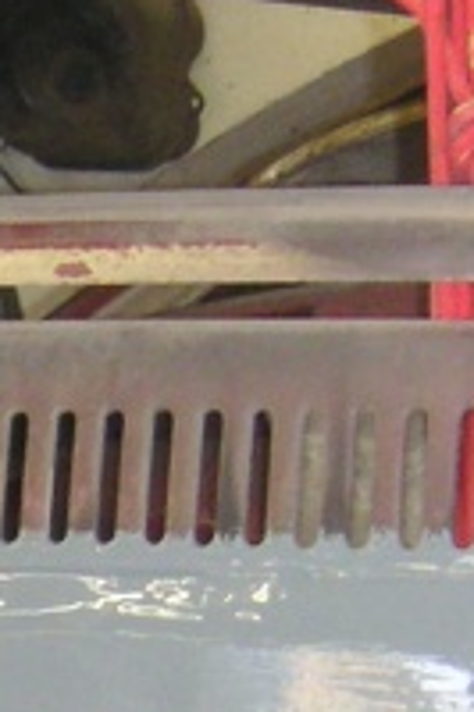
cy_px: 794
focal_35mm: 165
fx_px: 3264
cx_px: -75
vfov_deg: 12.2
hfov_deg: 8.2
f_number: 2.9
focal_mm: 5.3
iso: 200
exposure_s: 1/45
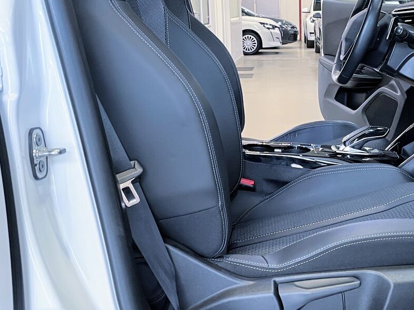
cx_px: 314
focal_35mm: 56
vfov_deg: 26.0
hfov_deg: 33.6
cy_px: 123
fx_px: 670
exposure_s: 1/50
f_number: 1.6
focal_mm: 4.2
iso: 80
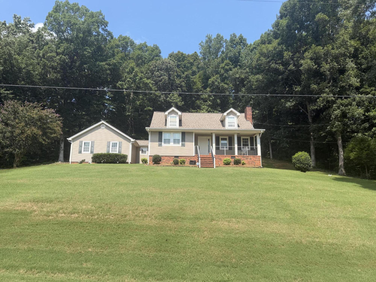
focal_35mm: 24
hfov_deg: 71.6
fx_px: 261
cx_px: 188
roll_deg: -0.1
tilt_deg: +11.6
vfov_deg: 56.8
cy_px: 141
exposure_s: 1/2703
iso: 80
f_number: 1.78
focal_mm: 6.76
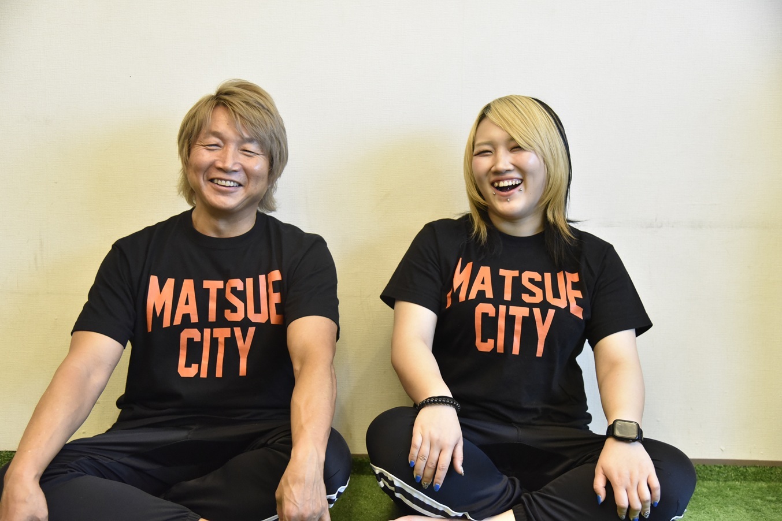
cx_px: 391
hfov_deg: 41.1
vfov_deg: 28.1
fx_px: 1043
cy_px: 260
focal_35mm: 48
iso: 6400
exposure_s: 1/320
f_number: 4
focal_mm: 48
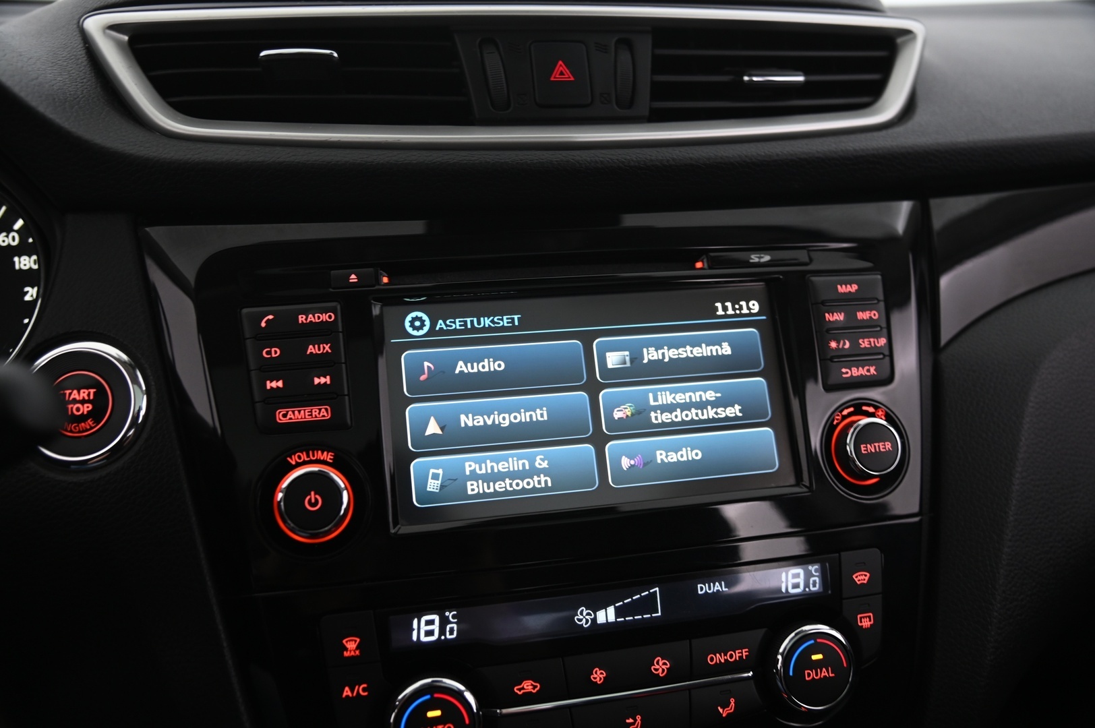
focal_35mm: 34
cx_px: 548
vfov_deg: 38.8
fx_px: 1033
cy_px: 364
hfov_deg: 55.8
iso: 1000
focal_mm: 34
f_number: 4
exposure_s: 1/15
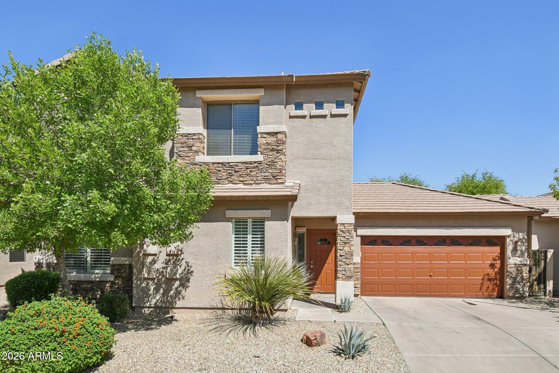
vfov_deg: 59.5
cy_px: 186
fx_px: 326
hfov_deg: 81.2
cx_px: 280
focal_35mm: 21
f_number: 8
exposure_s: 1/350
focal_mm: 14
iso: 100
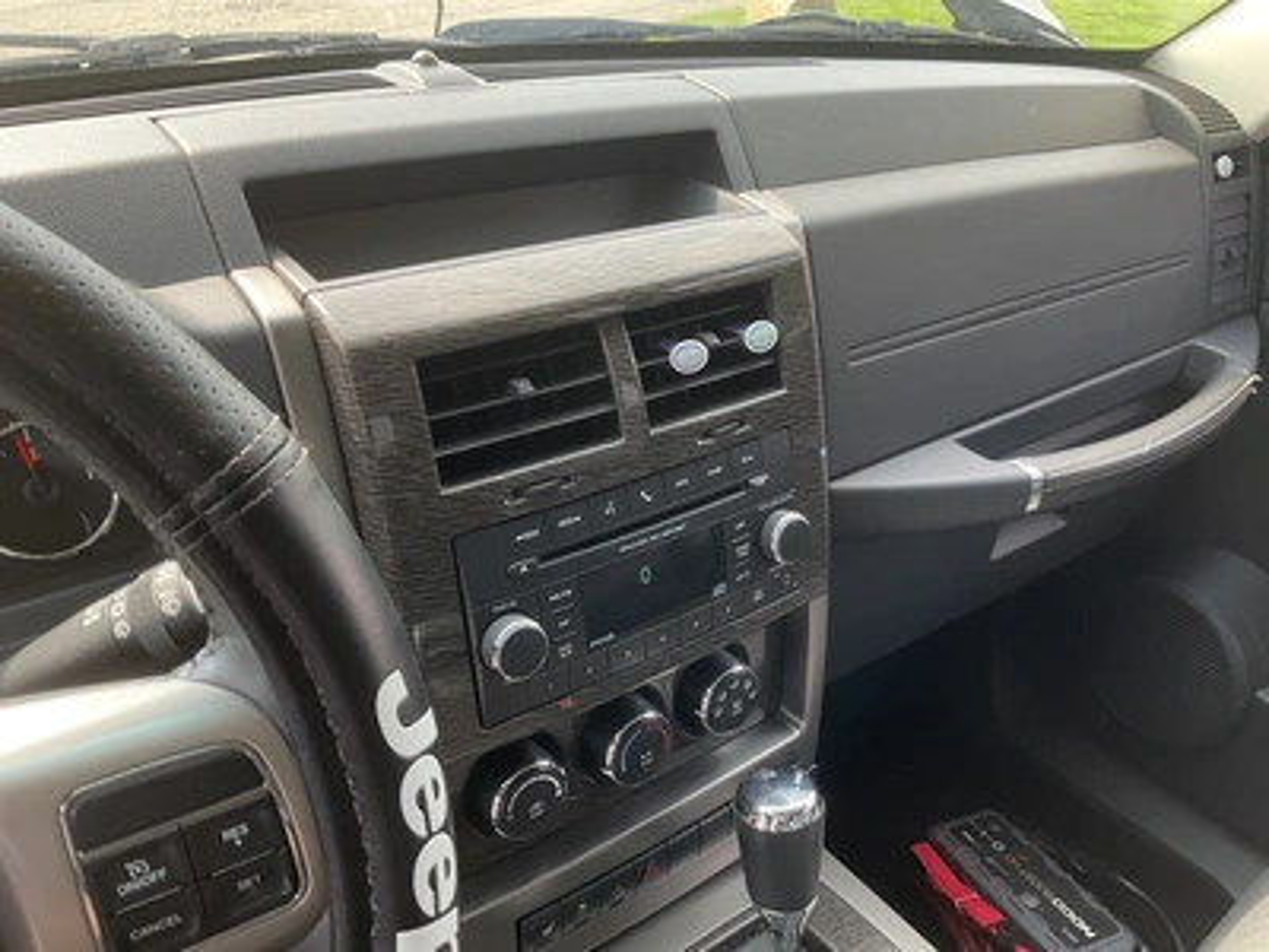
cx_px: 634
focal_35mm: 29
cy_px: 476
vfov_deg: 48.2
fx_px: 1063
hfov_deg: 61.7
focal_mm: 3
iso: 32
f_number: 1.8
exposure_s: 1/122
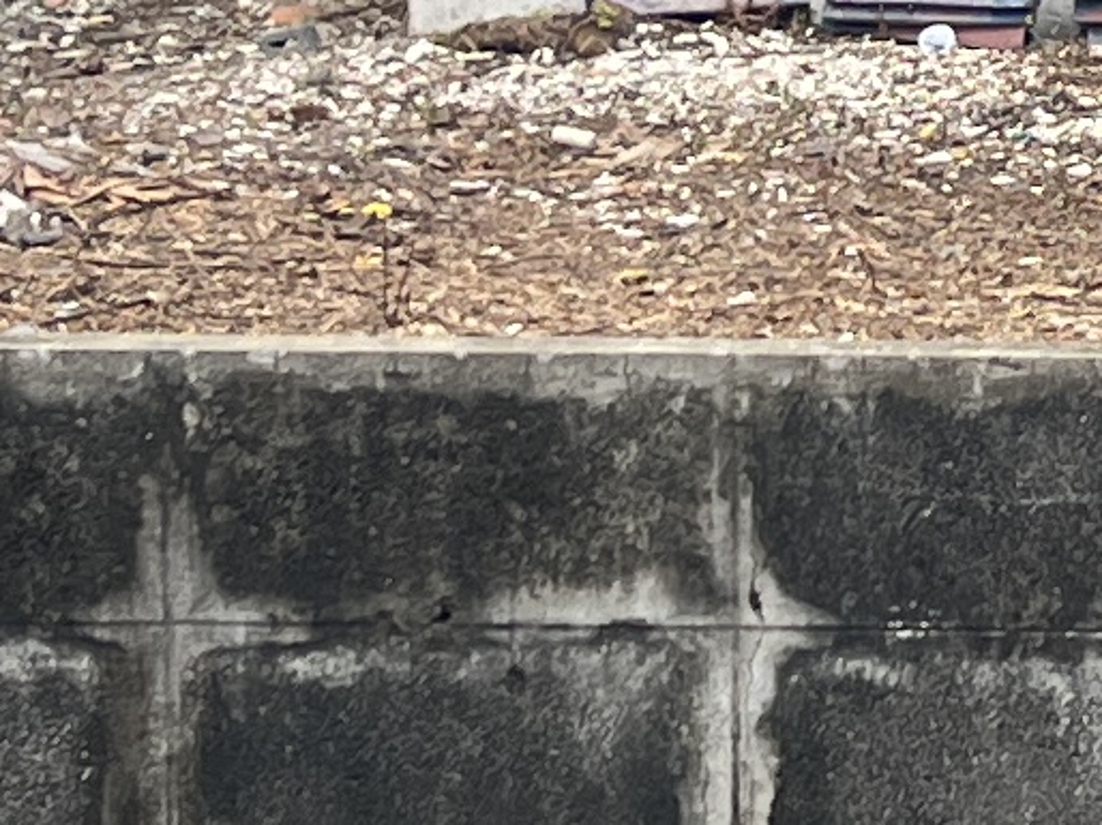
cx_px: 1216
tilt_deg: -2.2
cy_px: -302
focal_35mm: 204
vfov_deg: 7.2
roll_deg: -0.9
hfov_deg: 9.6
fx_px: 6491
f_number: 1.5
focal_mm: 5.7
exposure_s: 1/357
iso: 50
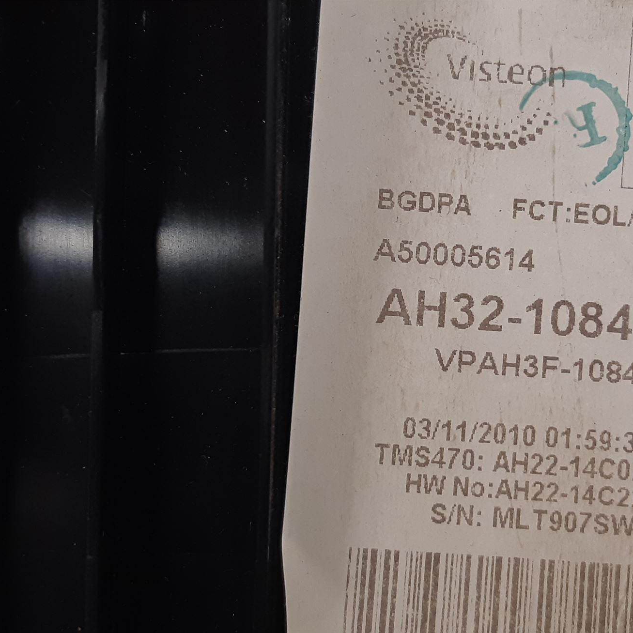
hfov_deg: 44.4
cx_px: 479
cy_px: 371
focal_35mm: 36
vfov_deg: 45.9
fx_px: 745
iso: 100
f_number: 1.7
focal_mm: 3.93
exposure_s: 1/50
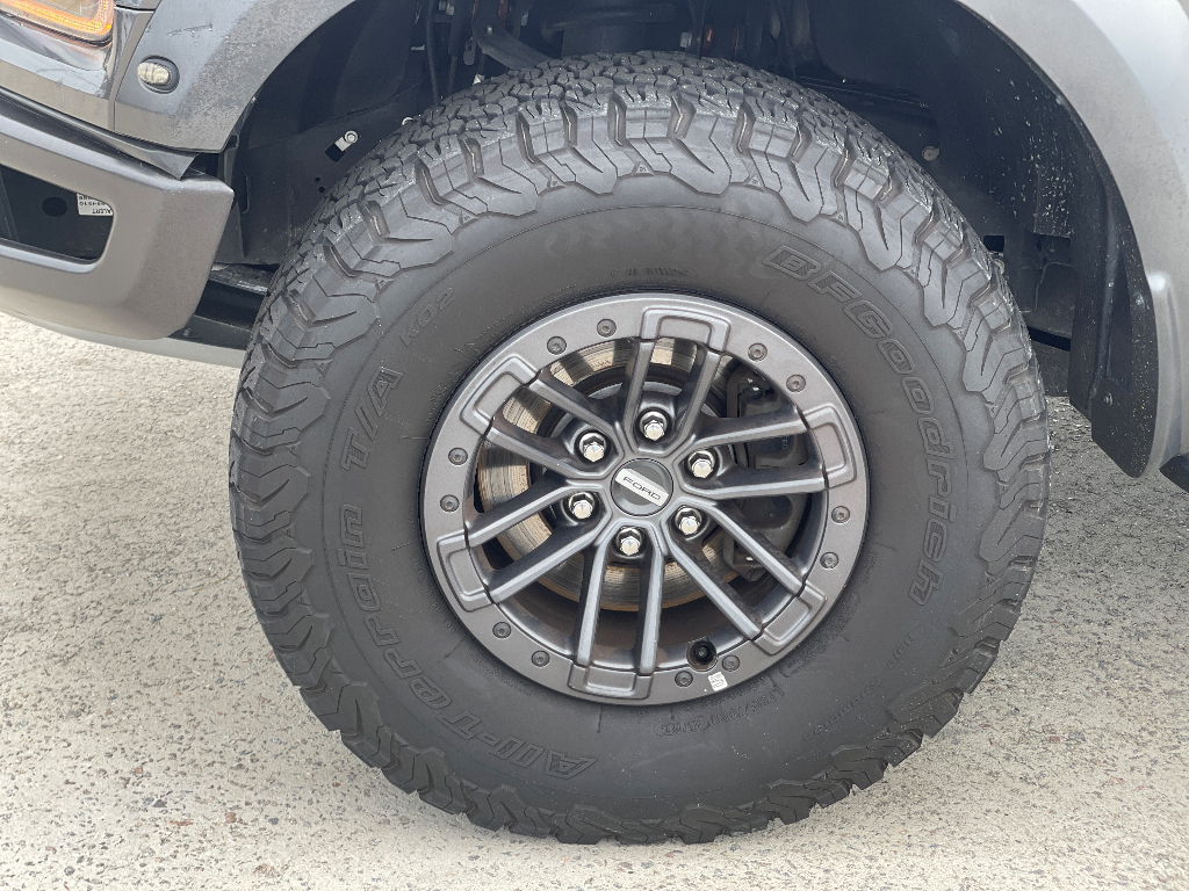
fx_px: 2198
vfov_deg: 22.9
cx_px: 594
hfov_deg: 30.3
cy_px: 446
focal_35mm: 64
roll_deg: -1.2
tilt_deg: -21.9
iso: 25
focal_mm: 7.5
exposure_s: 1/121
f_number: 2.2
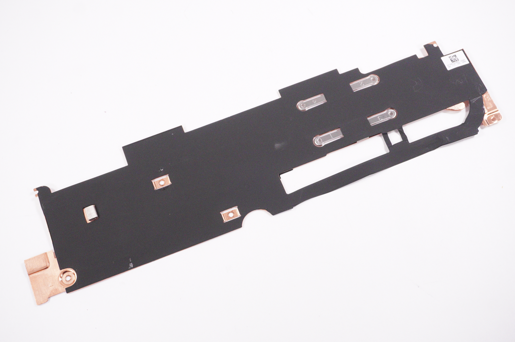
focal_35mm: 46
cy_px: 171
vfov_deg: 28.9
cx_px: 258
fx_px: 665
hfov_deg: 42.4
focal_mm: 31
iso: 5000
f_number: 6.3
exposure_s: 1/2000
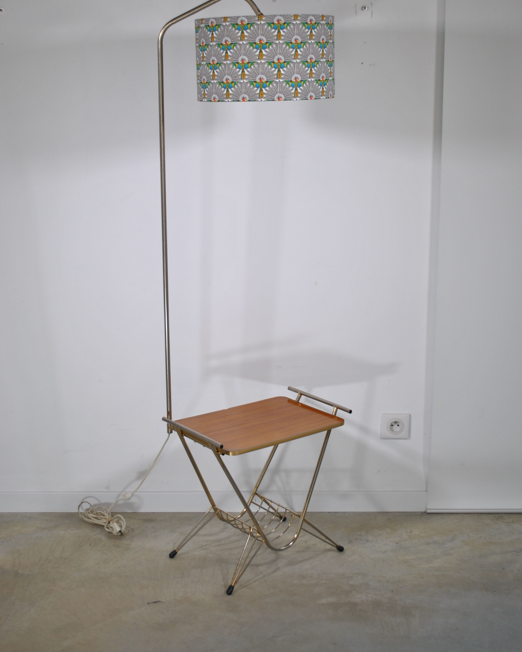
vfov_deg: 35.6
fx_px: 1016
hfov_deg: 28.8
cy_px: 296
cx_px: 260
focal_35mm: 53
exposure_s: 1/80
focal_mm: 29
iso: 200
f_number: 4.5
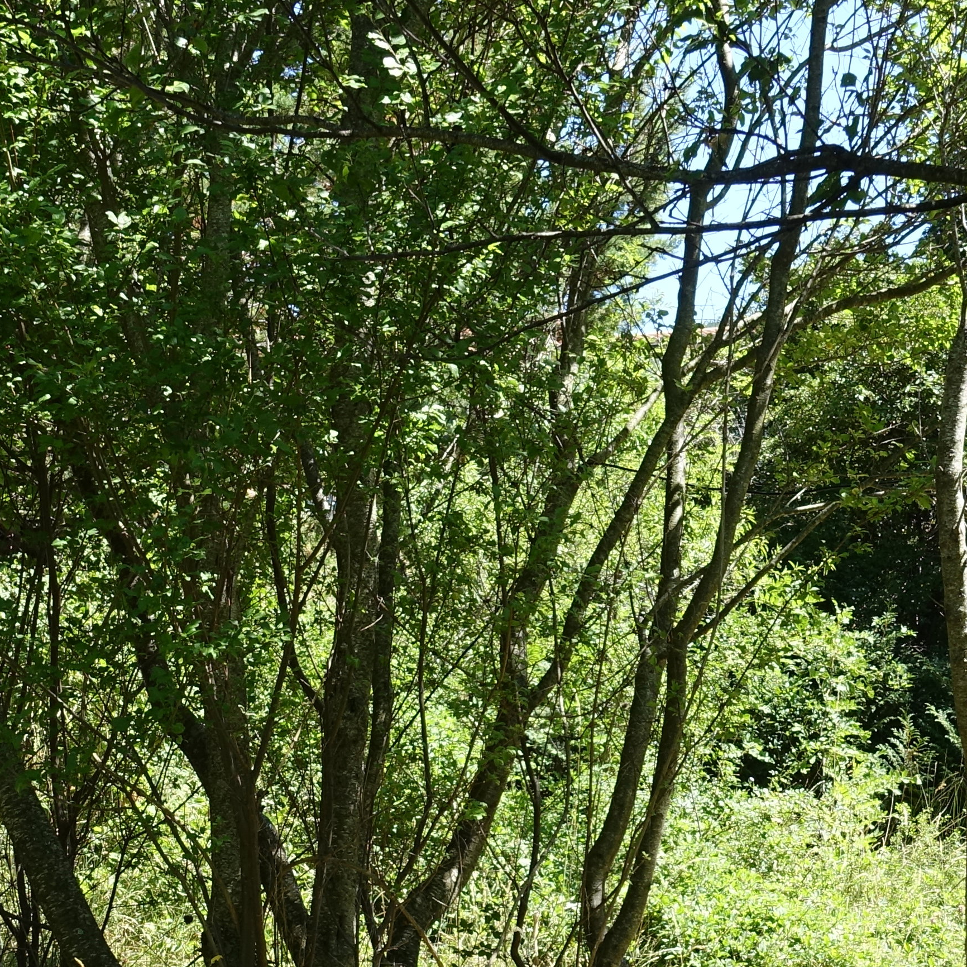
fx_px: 3224
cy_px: 913
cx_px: 373
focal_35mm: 102
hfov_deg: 17.0
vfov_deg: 16.8
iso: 125
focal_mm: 13.92
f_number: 5.6
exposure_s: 1/125
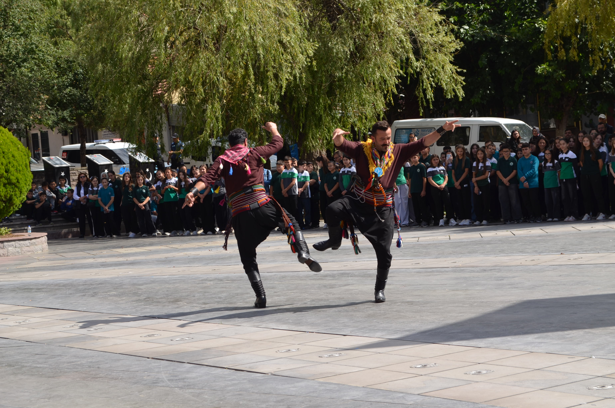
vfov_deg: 16.5
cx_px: 308
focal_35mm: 82
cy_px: 204
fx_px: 1406
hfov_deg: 24.7
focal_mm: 55
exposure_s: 1/200
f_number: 9
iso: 100
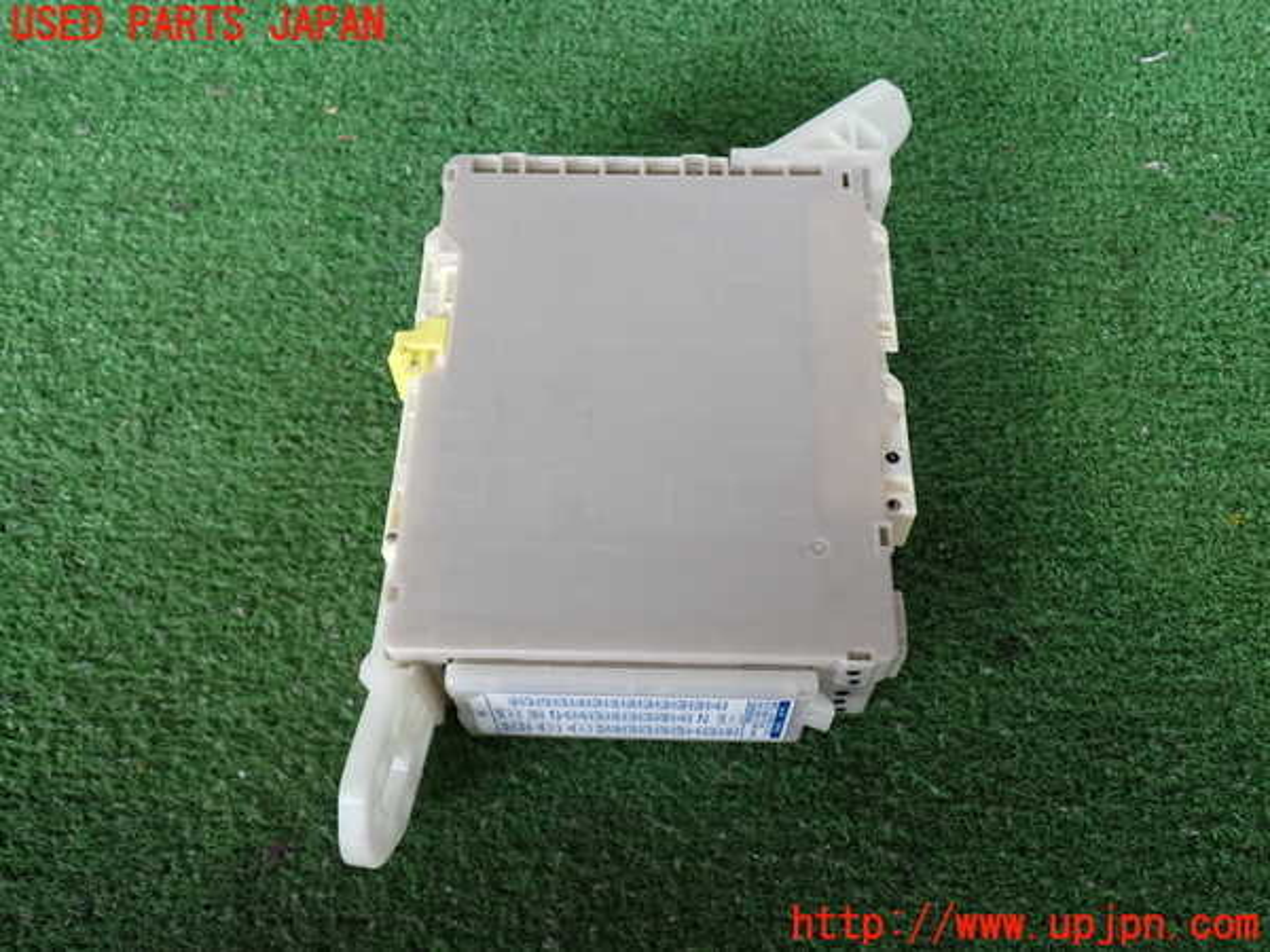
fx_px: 1174
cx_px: 635
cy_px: 476
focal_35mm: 32
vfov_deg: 44.2
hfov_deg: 56.8
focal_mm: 5.79
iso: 200
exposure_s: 1/60
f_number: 2.4
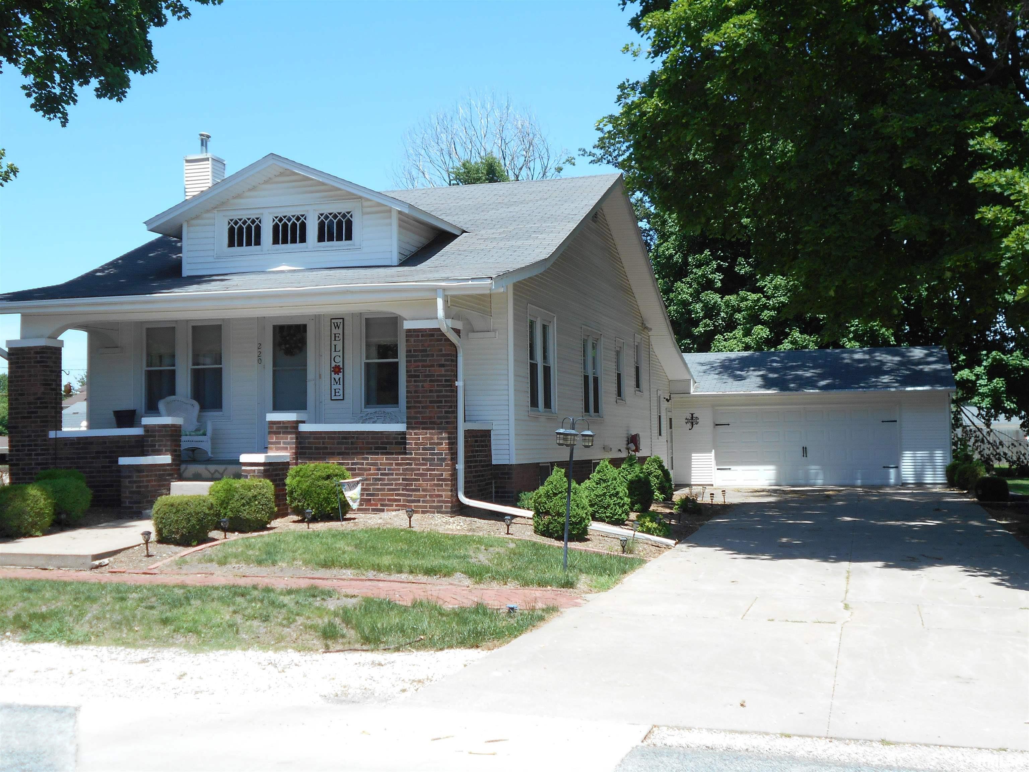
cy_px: 386
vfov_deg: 33.6
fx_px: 1278
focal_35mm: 43
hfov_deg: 43.9
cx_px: 514
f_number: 4.2
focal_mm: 7.7
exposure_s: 1/400
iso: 80
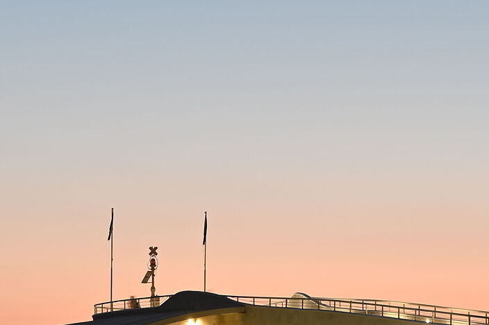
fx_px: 2268
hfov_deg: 12.3
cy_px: 492
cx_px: 267
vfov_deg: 8.0
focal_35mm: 167
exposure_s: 5
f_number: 11
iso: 100
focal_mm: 49
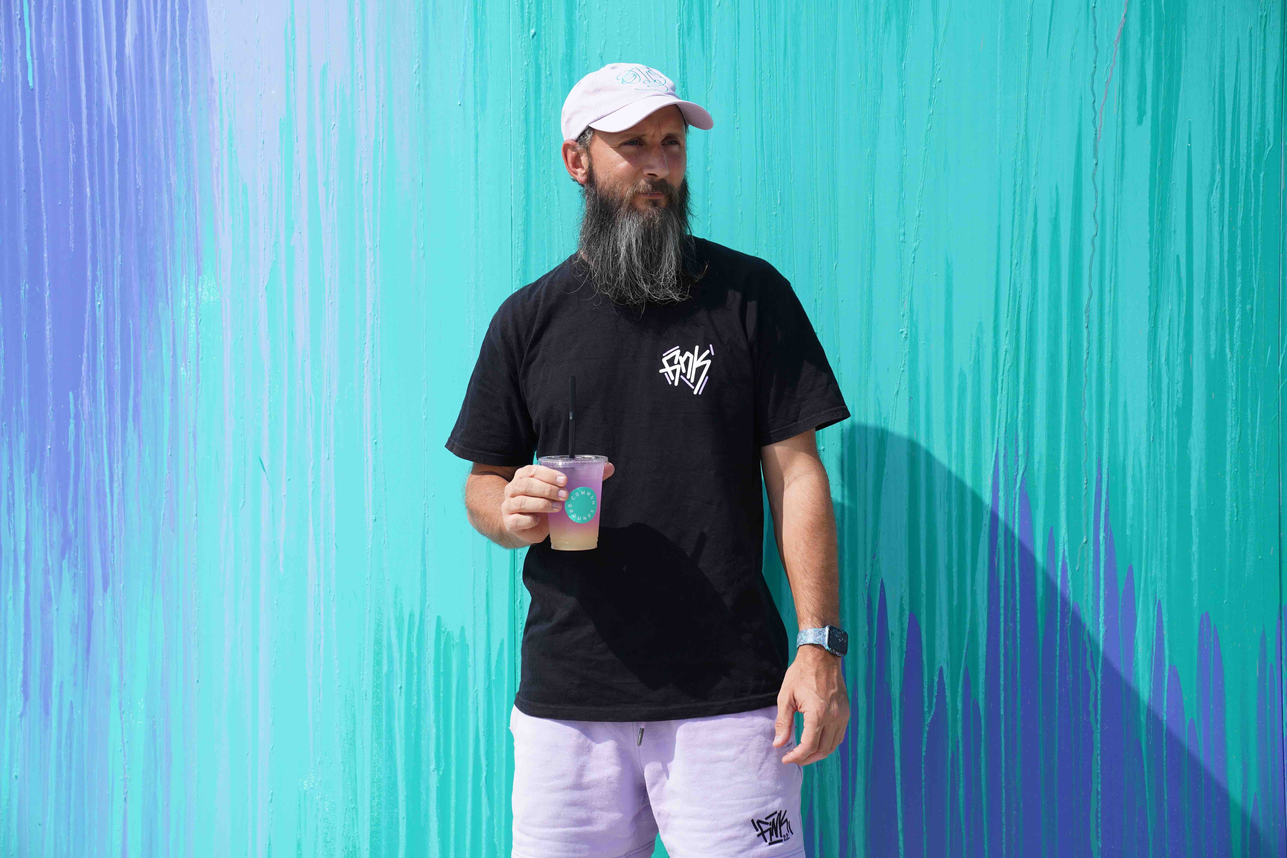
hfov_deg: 28.8
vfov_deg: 19.5
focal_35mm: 70
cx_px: 644
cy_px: 429
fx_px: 2502
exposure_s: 1/1000
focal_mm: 70
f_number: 4.5
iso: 125
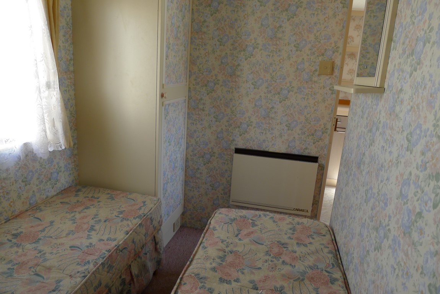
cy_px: 147
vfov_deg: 53.2
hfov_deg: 73.7
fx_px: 293
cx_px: 220
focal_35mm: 24
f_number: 2
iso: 80
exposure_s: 1/100
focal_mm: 5.1
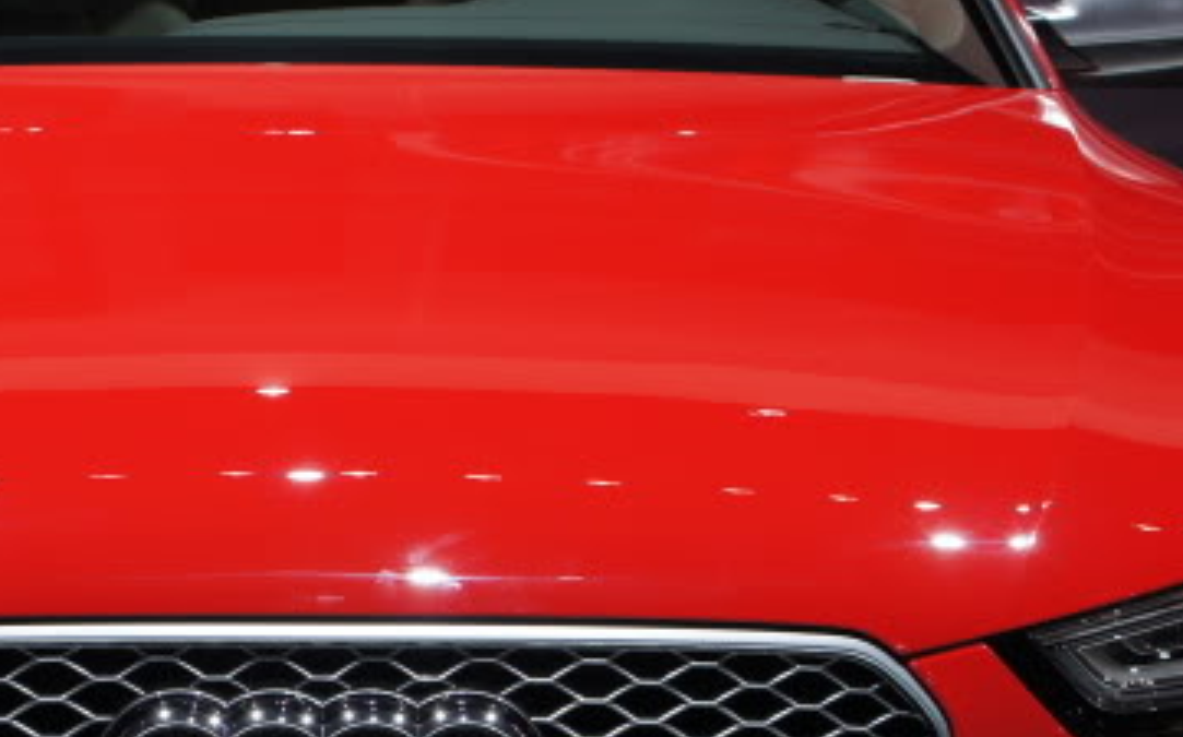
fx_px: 3350
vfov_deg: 12.5
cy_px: 653
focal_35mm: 104
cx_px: 342
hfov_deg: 19.9
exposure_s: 1/80
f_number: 5.6
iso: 200
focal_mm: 24
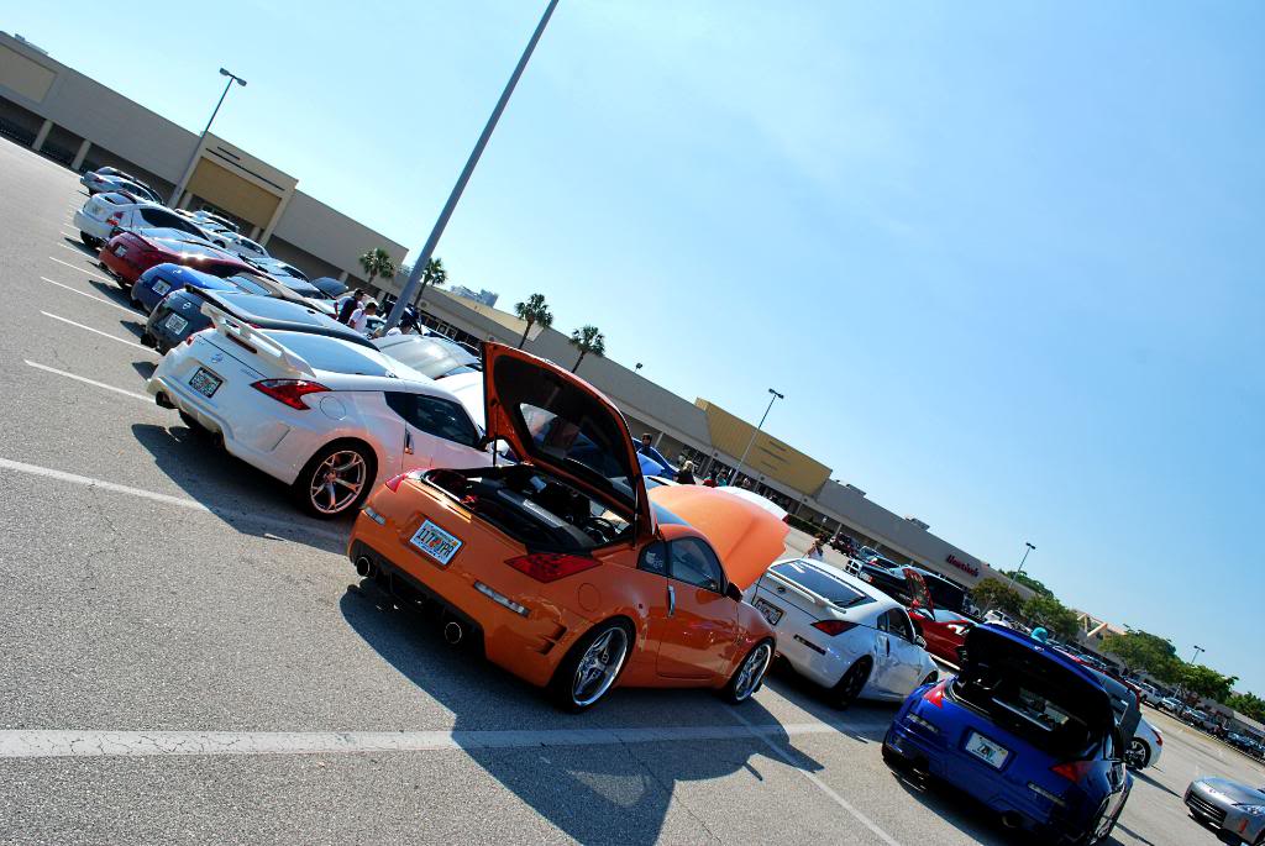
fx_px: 950
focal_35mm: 27
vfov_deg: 48.0
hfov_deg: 67.3
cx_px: 632
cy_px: 423
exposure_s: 1/250
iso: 100
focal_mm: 18
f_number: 8
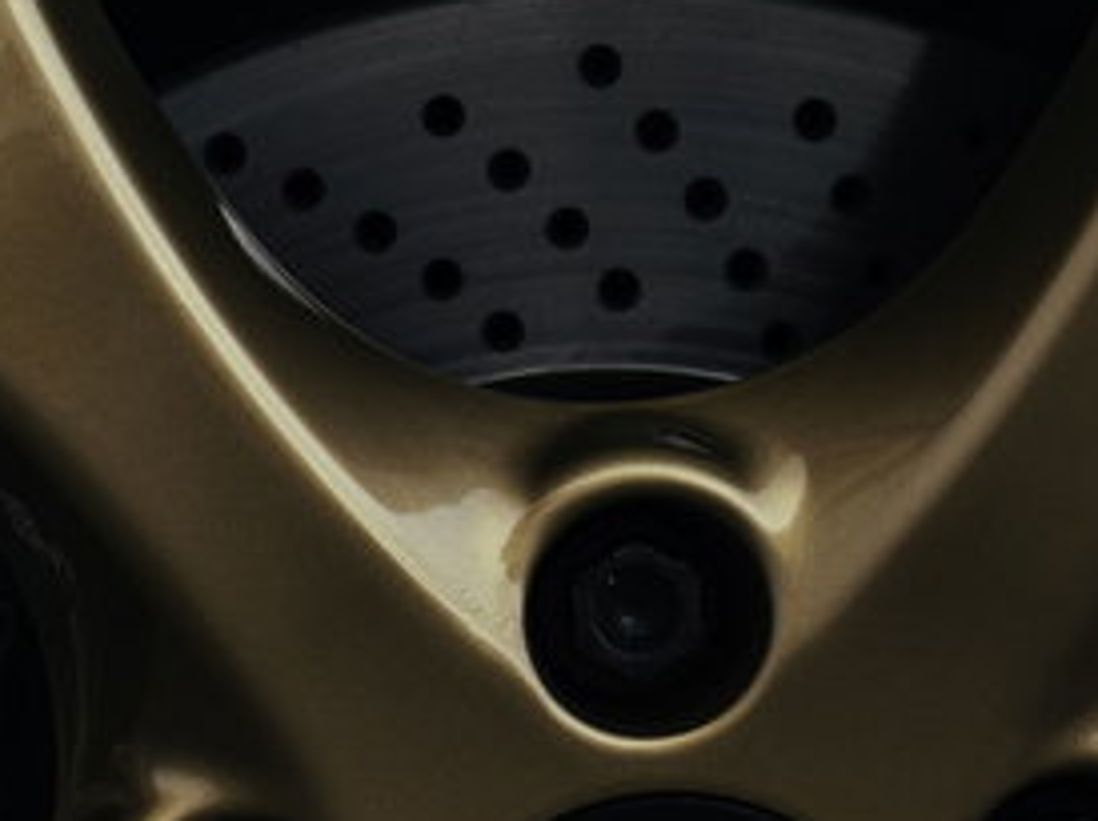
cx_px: -148
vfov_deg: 5.2
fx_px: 8969
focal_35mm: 283
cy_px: 841
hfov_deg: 7.0
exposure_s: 1/80
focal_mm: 70
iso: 100
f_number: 4
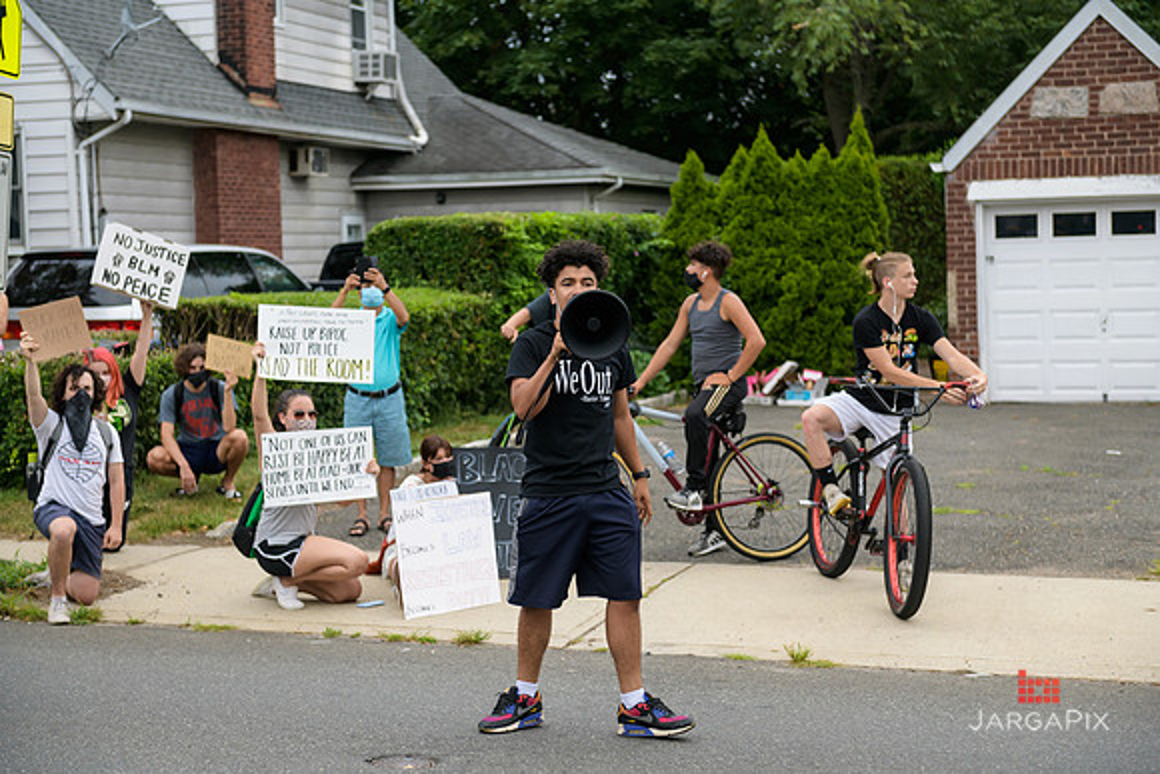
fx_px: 1998
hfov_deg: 32.4
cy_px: 387
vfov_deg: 21.9
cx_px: 580
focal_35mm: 62
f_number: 3.2
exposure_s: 1/320
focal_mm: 62
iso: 200
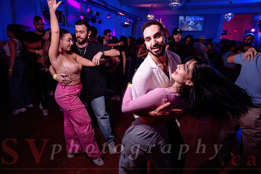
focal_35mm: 24
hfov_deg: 73.7
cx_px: 130
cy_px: 87
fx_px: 174
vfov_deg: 53.2
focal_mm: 24
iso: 800
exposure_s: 1/30
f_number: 3.5
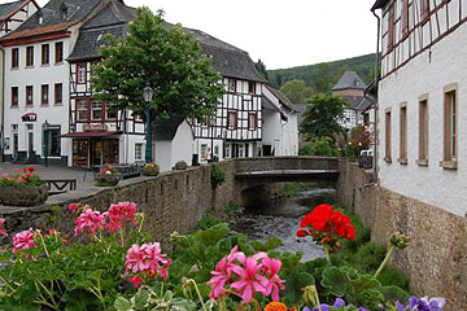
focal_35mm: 45
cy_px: 156
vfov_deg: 29.9
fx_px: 584
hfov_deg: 43.5
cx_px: 259
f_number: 9
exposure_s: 1/320
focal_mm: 24
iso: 1600
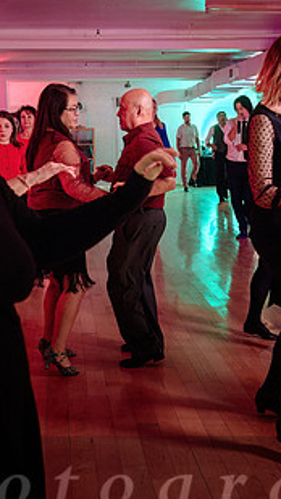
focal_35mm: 60
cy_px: 226
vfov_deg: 34.9
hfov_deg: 20.1
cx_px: 153
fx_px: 794
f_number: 3.5
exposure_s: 1/125
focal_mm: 26
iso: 1000
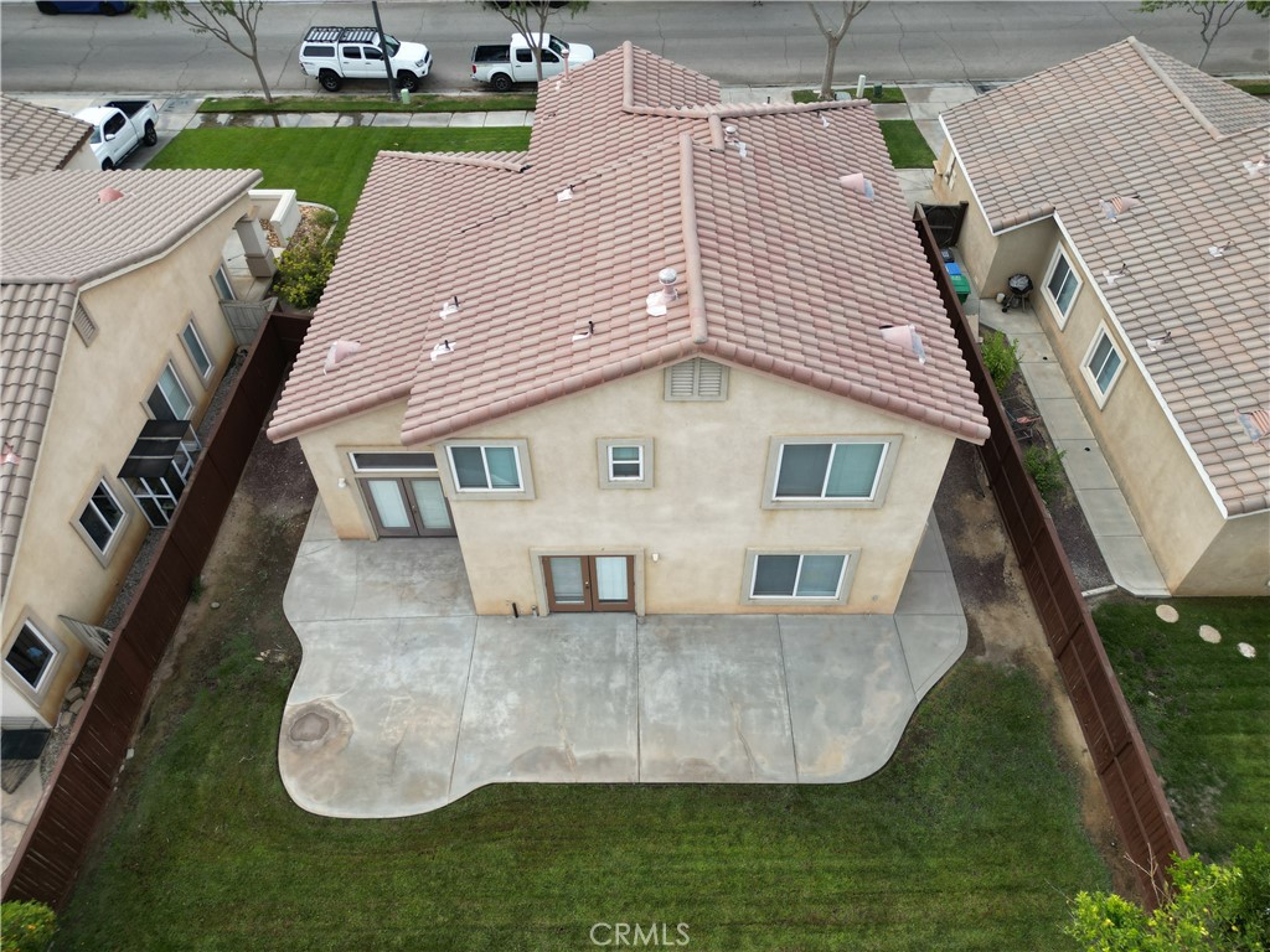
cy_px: 476
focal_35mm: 24
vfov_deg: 56.8
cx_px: 635
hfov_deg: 71.6
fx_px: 881
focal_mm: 6.72
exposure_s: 1/1250
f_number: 1.7
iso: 100
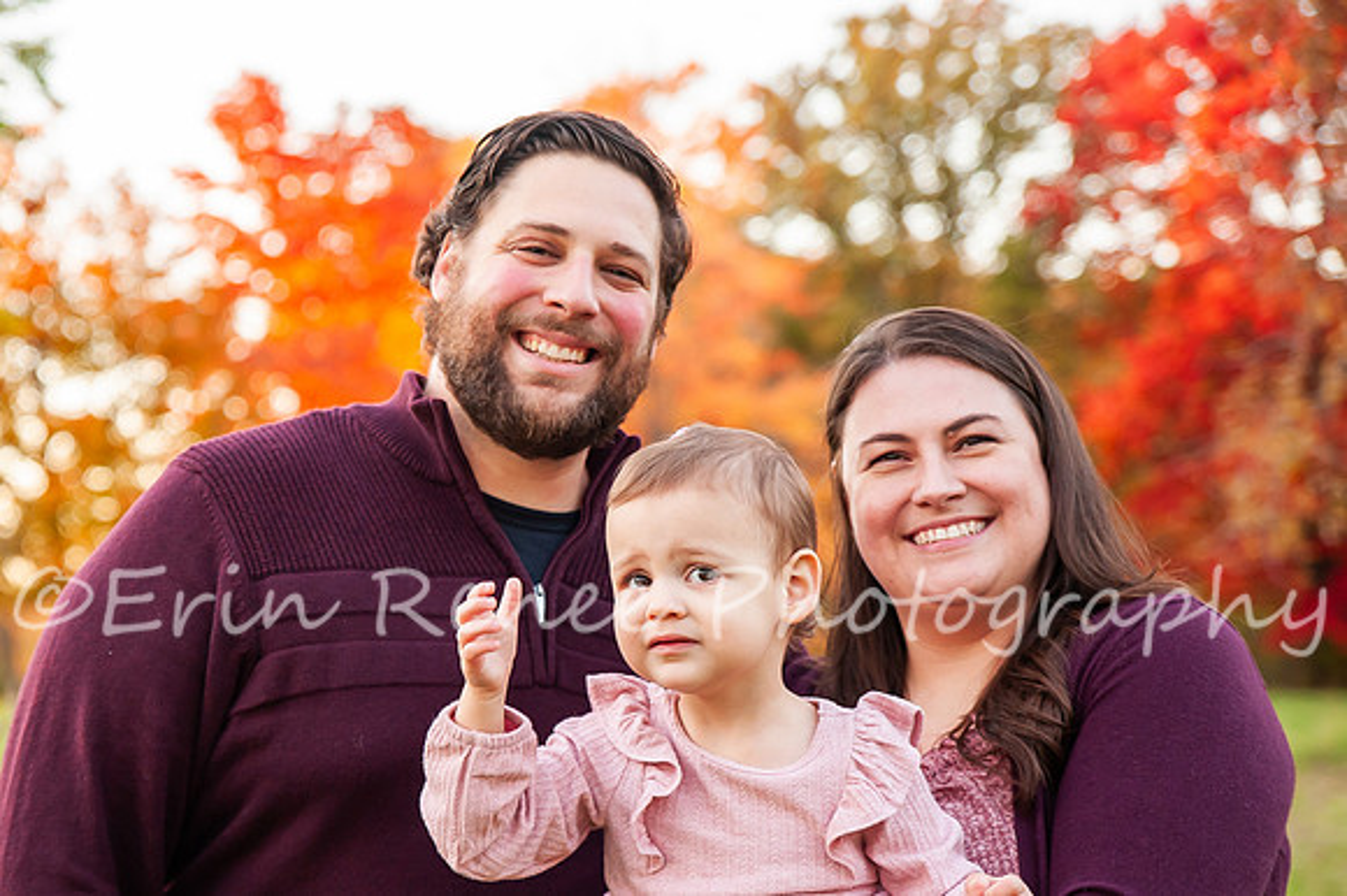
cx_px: 403
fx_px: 3144
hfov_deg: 24.0
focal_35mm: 84
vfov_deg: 16.2
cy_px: 572
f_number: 3.5
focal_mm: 60
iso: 800
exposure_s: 1/200
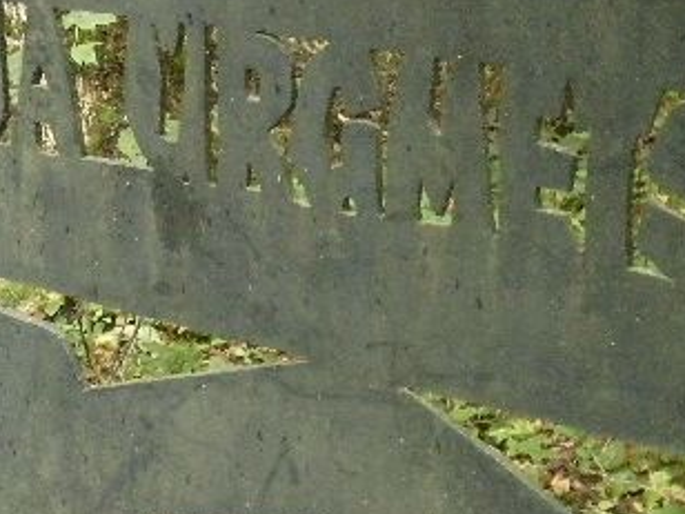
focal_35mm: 91
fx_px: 1801
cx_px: 138
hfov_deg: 21.3
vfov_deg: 16.2
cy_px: 267
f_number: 2.8
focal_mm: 5.7
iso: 800
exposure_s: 1/80.7
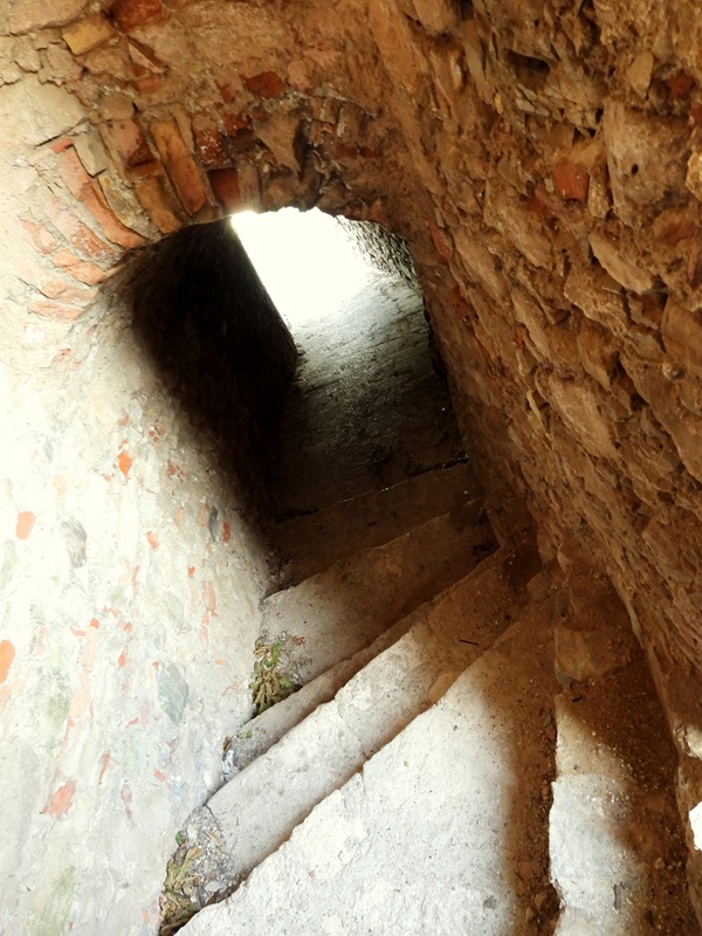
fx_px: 649
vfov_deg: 71.6
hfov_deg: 56.8
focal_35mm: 24
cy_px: 468
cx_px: 351
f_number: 2.8
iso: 400
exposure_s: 1/13
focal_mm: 4.3
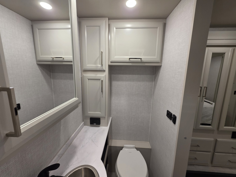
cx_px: 118
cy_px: 88
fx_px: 89
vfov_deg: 89.9
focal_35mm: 13
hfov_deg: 106.2
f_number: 1.9
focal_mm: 2.2
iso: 160
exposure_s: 1/60
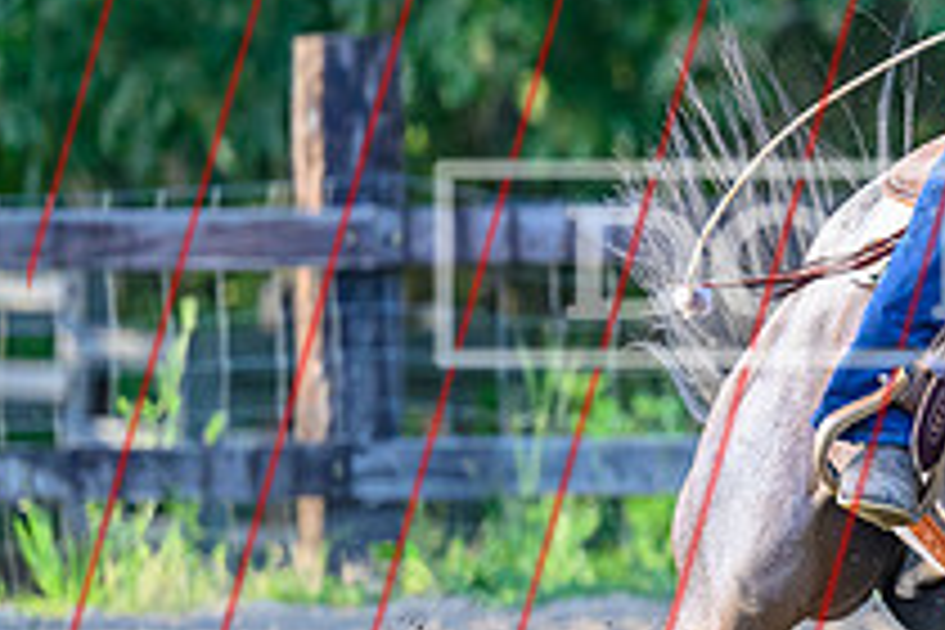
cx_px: 1433
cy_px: 312
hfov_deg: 3.7
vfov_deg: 2.5
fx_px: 14384
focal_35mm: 548
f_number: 2.8
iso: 2800
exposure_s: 1/2500
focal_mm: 140
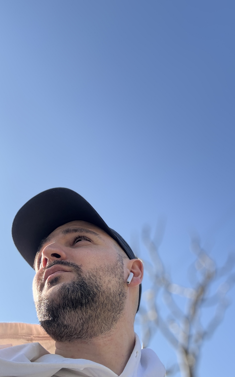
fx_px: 328
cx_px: 116
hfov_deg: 39.4
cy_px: 188
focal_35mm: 32
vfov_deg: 59.7
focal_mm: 2.69
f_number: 1.9
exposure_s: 1/675
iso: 25
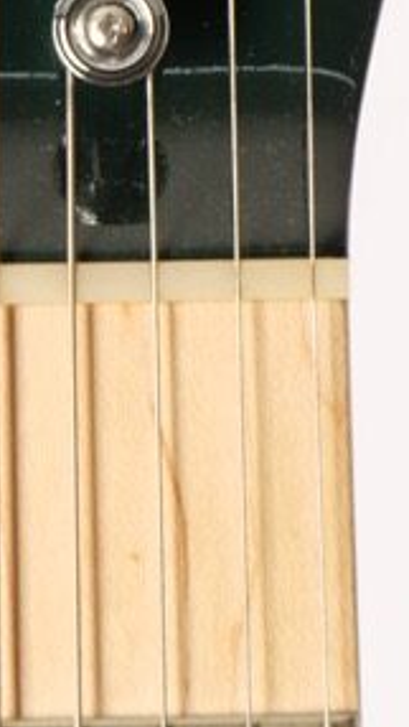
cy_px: -473
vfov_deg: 2.3
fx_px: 17939
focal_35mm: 931
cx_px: 201
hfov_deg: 1.3
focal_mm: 102
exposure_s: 1/200
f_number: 7.1
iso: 200
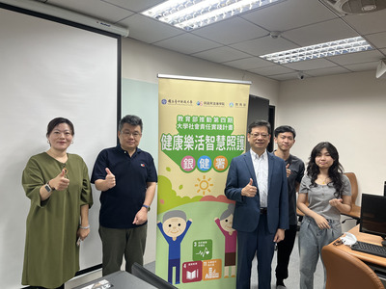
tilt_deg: -2.4
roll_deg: -0.9
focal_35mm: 26
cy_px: 144
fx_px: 290
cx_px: 193
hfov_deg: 67.3
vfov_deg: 53.1
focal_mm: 5.1
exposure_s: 1/120
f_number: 1.6
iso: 125
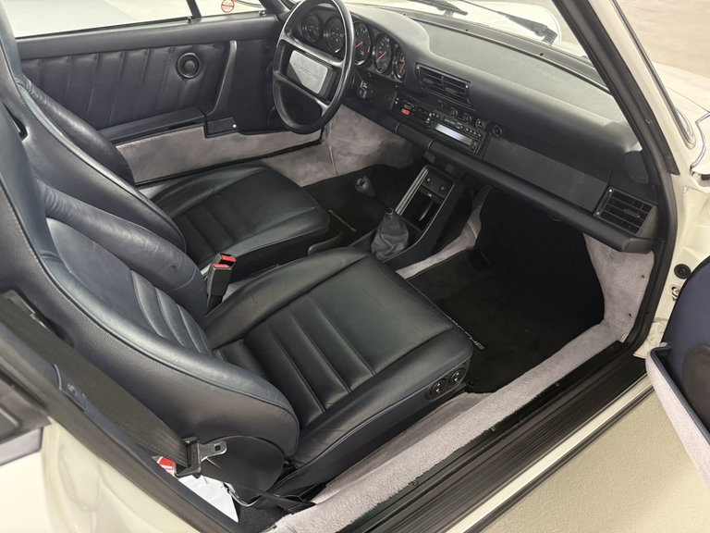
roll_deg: -0.6
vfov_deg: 56.8
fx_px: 492
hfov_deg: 71.6
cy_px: 266
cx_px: 355
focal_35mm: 24
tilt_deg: -38.4
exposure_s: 1/25
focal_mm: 6.76
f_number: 1.78
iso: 800
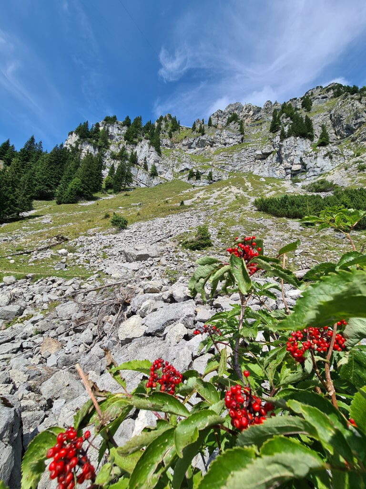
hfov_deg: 89.9
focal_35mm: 13
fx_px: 183
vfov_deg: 106.2
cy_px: 244
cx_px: 183
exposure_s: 1/1852
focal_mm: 2.2
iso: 64
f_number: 2.2
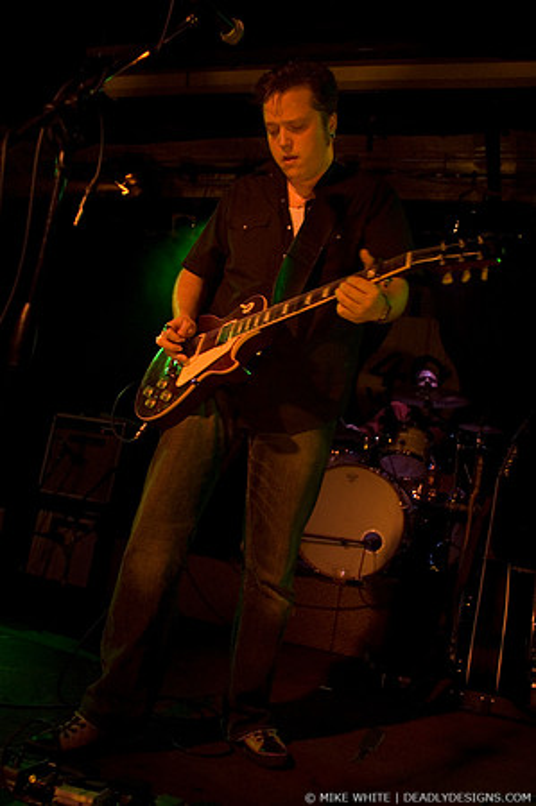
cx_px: 268
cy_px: 403
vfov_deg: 62.0
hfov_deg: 43.5
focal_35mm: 30
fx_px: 671
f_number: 2.8
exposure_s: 1/60
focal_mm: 20
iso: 800
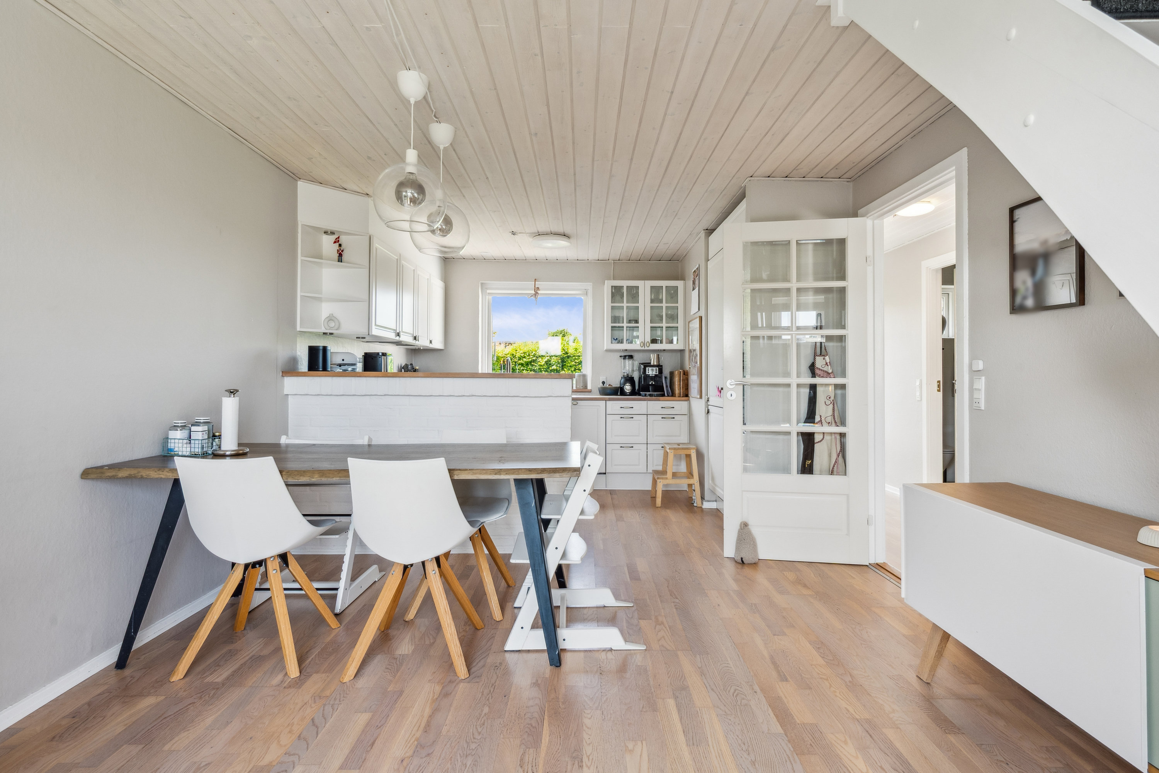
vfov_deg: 68.9
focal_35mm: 18
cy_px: 386
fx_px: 563
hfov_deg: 91.6
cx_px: 580
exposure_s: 1/25
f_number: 9
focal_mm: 17.5
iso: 640
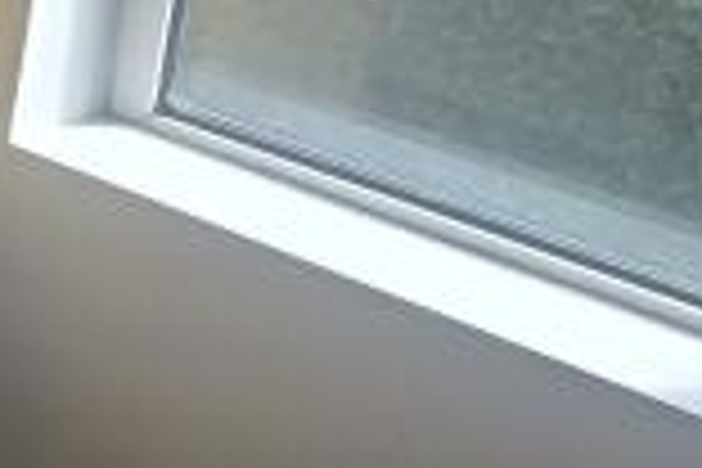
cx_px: -1323
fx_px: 1735
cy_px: -396
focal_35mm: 89
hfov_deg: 12.1
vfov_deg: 13.6
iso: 50
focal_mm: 2.2
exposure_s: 1/234
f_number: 2.2
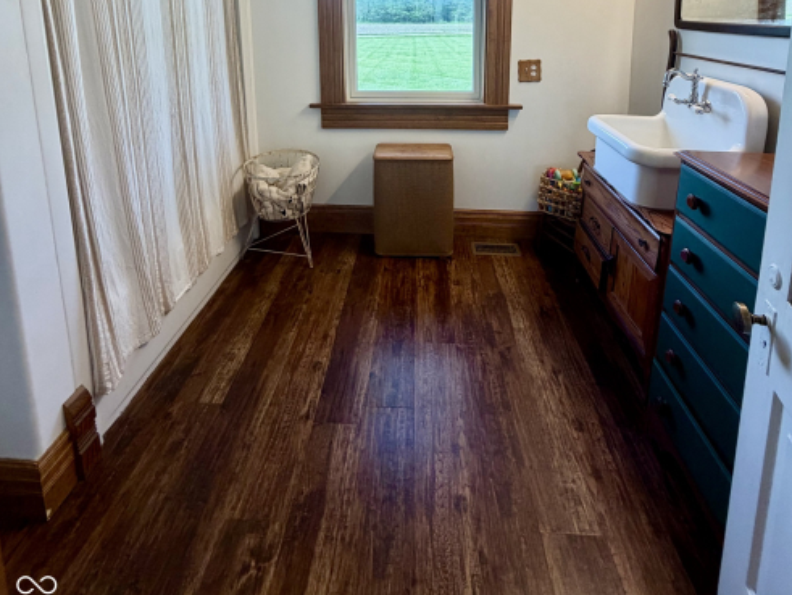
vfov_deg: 60.2
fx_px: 435
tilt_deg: -8.7
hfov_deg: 84.6
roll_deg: +0.1
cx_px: 398
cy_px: 80
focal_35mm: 19
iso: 200
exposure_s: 1/120
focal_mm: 2.22
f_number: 2.2
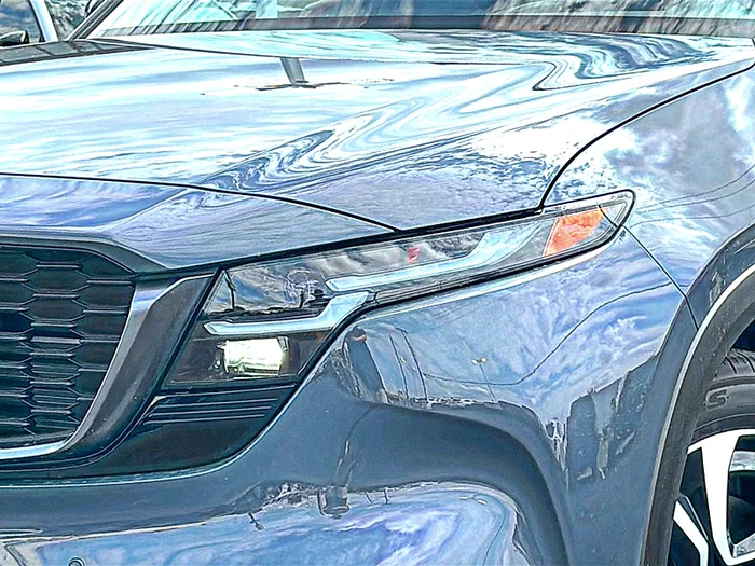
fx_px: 2028
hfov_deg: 21.1
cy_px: 283
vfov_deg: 15.9
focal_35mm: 93
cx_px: 378
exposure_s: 1/1821
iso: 64
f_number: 1.78
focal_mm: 6.86
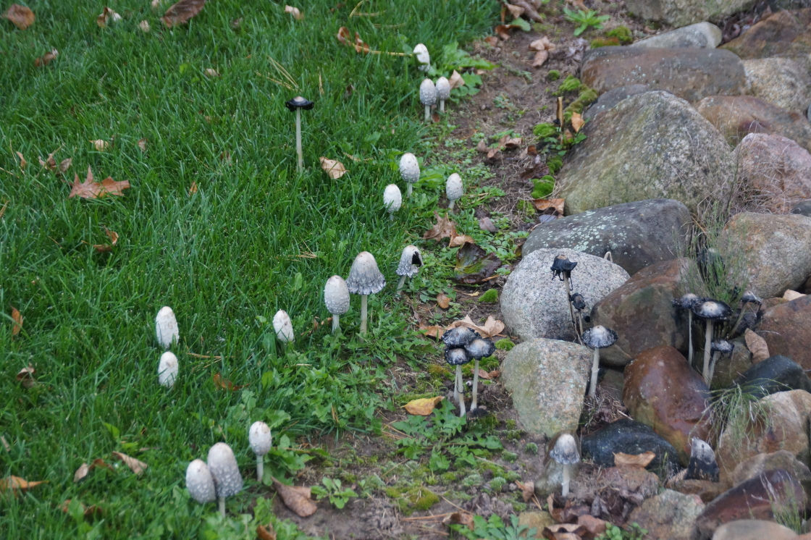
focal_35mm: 90
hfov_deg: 22.6
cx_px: 406
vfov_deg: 15.2
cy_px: 270
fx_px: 2027
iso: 1000
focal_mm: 60
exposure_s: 1/100
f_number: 5
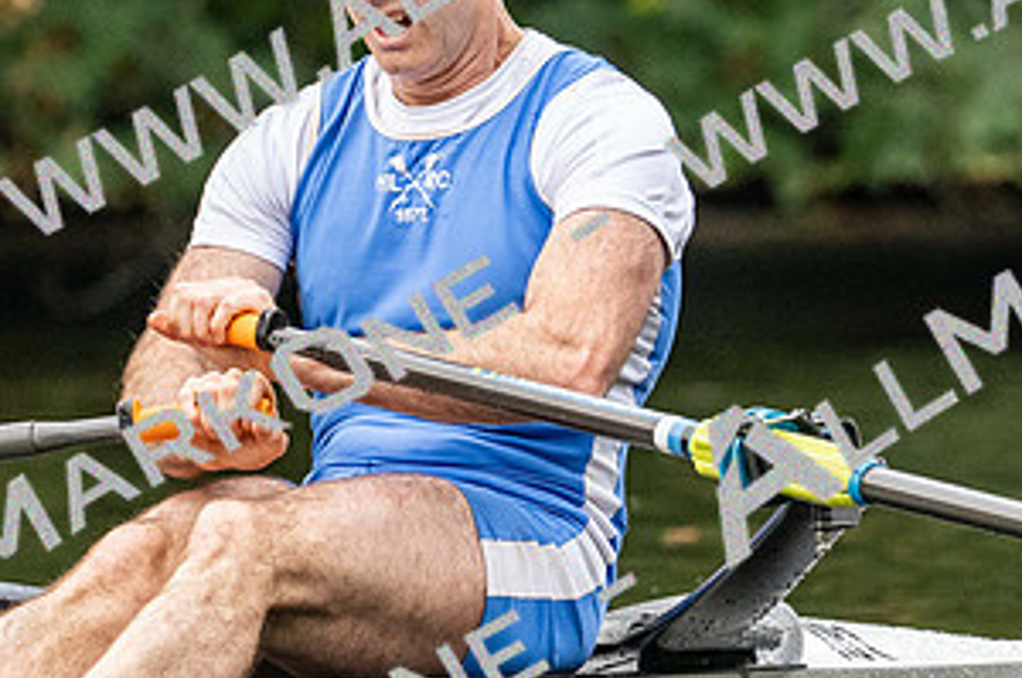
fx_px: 32906
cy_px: 245
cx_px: 416
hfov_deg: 1.8
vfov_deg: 1.2
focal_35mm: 1161
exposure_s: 1/2500
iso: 1800
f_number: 4.5
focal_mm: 400
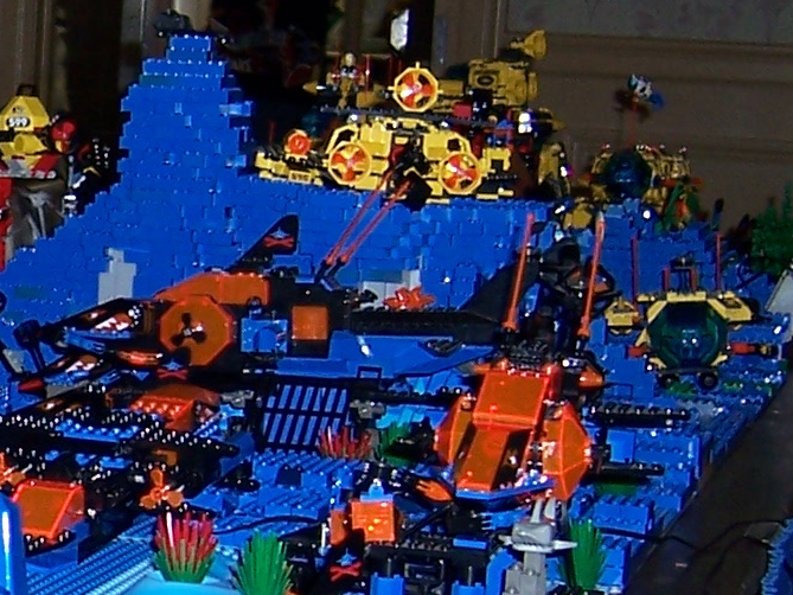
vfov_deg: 11.7
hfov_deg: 14.8
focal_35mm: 127
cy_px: 346
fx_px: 2910
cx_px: -254
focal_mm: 5.5
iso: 80
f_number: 2.8
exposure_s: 1/60
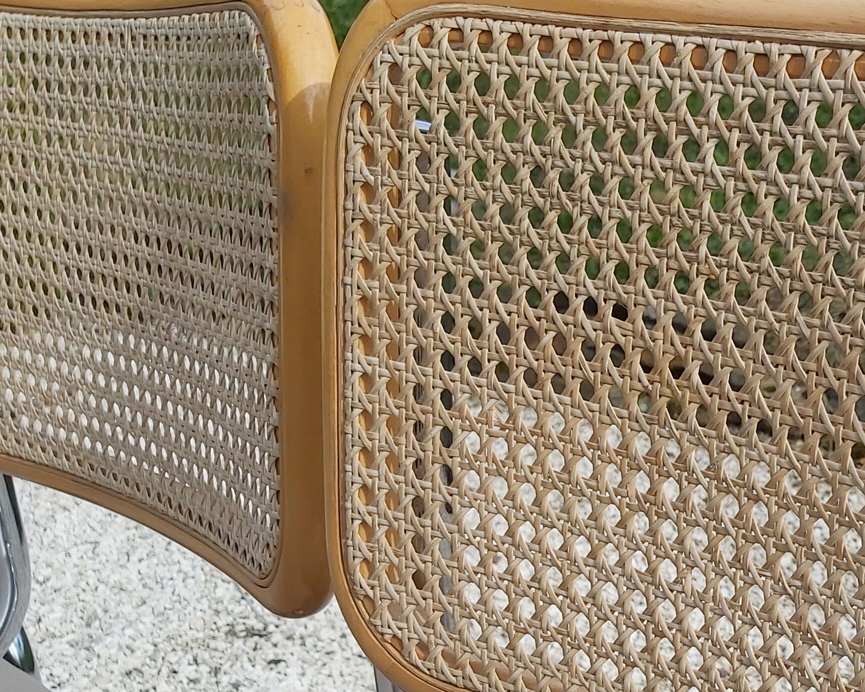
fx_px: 1510
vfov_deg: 25.6
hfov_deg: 29.6
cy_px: 476
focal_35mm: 59
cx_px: 887
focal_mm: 3.92
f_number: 1.7
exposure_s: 1/1593
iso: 64
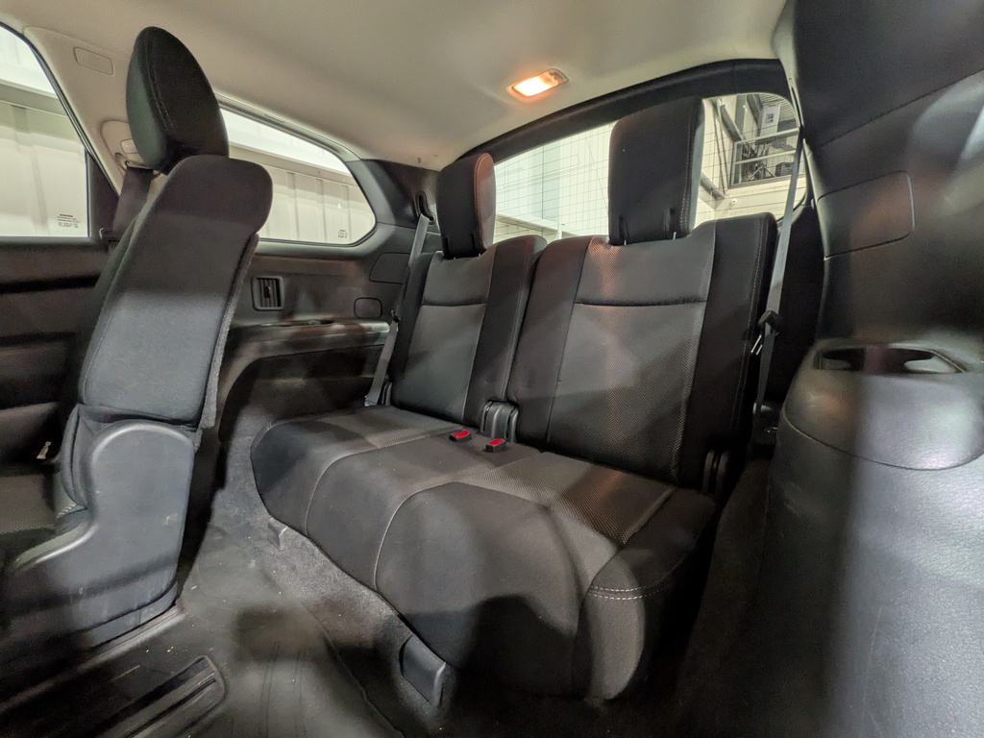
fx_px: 398
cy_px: 369
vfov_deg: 85.7
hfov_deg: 102.1
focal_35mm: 14
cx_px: 492
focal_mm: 1.83
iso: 150
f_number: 2.2
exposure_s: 1/17.1
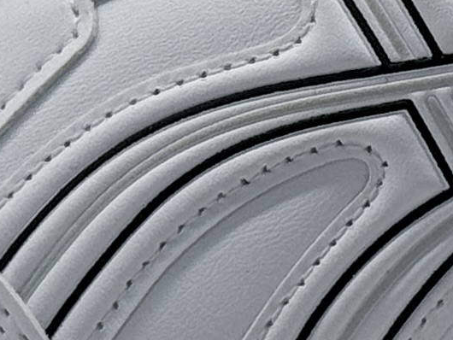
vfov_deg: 4.0
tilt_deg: -11.8
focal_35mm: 365
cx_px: 536
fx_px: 4779
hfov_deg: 5.4
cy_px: -268
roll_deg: +0.4
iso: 64
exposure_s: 1/357
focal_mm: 6.76
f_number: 1.78
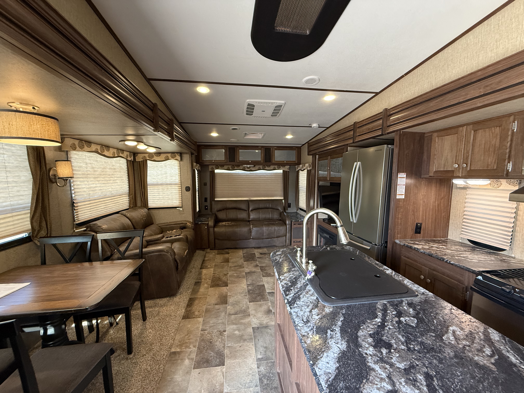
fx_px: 212
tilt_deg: -6.3
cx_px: 262
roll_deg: -0.8
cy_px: 196
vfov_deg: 85.7
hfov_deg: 102.1
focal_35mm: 14
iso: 500
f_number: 2.2
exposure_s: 1/60
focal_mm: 2.22
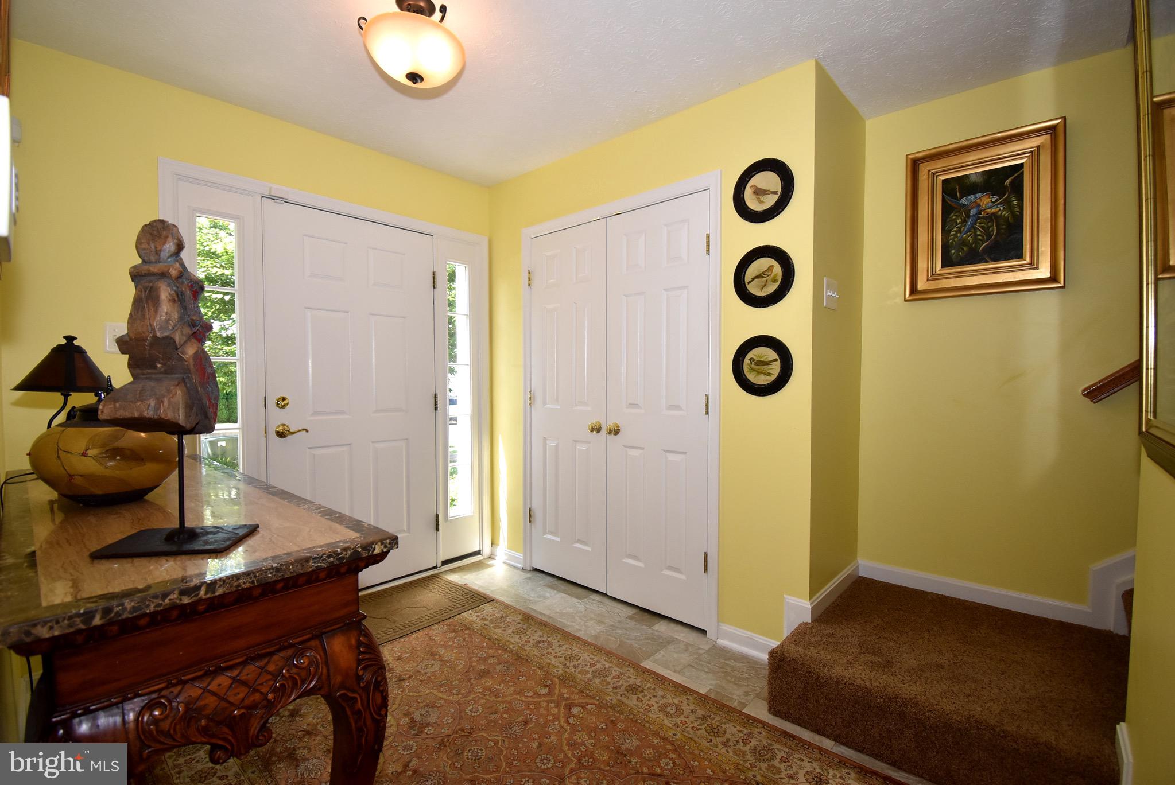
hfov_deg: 100.4
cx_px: 588
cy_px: 392
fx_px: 490
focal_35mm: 15
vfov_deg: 77.4
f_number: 5
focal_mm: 10
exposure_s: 1/200
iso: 450
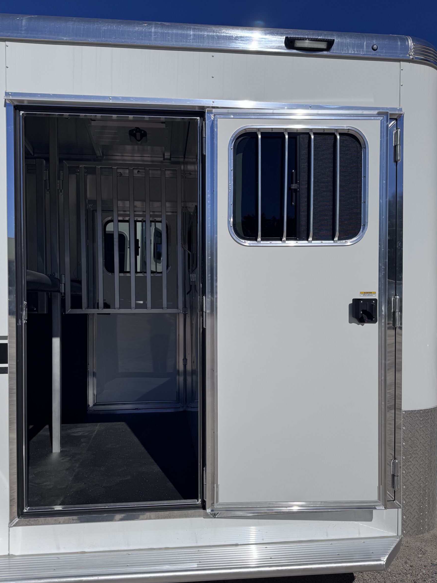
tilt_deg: -0.2
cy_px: 314
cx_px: 203
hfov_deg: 53.0
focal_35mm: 26
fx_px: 438
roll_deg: -0.8
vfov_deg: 67.2
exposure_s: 1/12346
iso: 50
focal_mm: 6.76
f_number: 1.78
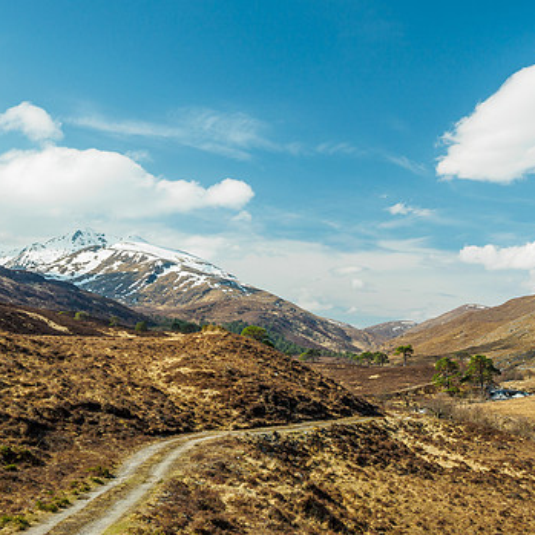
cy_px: 268
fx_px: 944
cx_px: 380
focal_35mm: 54
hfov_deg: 31.2
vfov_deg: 31.6
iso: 200
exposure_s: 1/200
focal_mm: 18
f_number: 7.1
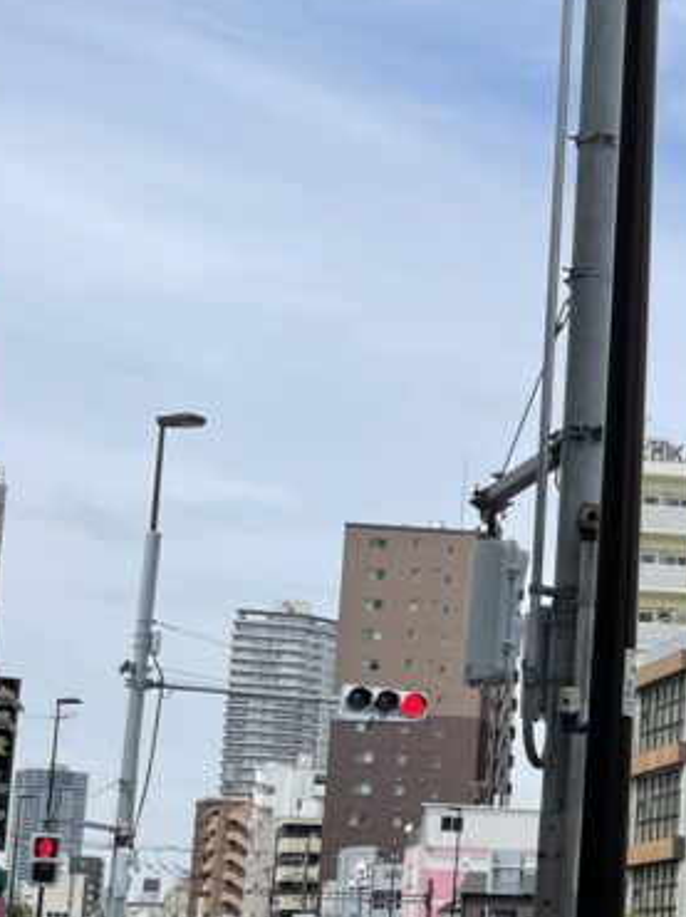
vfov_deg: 26.5
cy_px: 739
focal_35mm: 72
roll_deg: -1.0
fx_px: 1905
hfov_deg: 17.2
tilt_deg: +7.4
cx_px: 1194
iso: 32
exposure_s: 1/4464
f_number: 1.6
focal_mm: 4.2
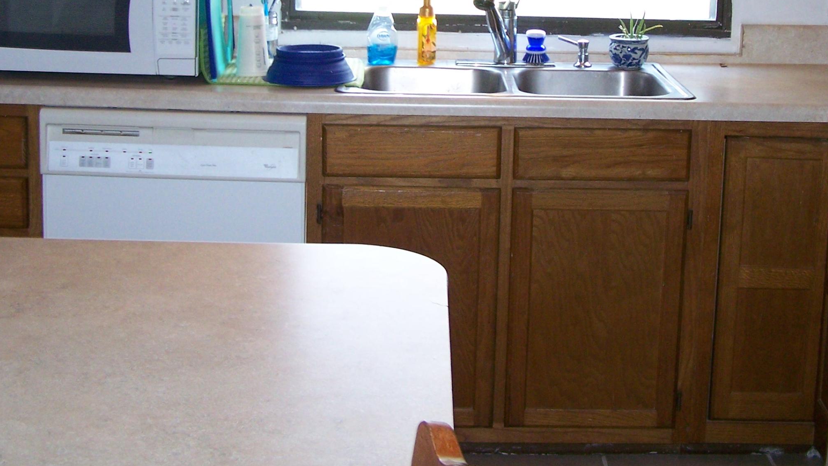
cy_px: 34
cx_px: 460
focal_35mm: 62
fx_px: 1361
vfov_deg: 19.0
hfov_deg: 33.8
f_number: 2.8
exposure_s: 1/60
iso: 160
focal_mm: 6.3
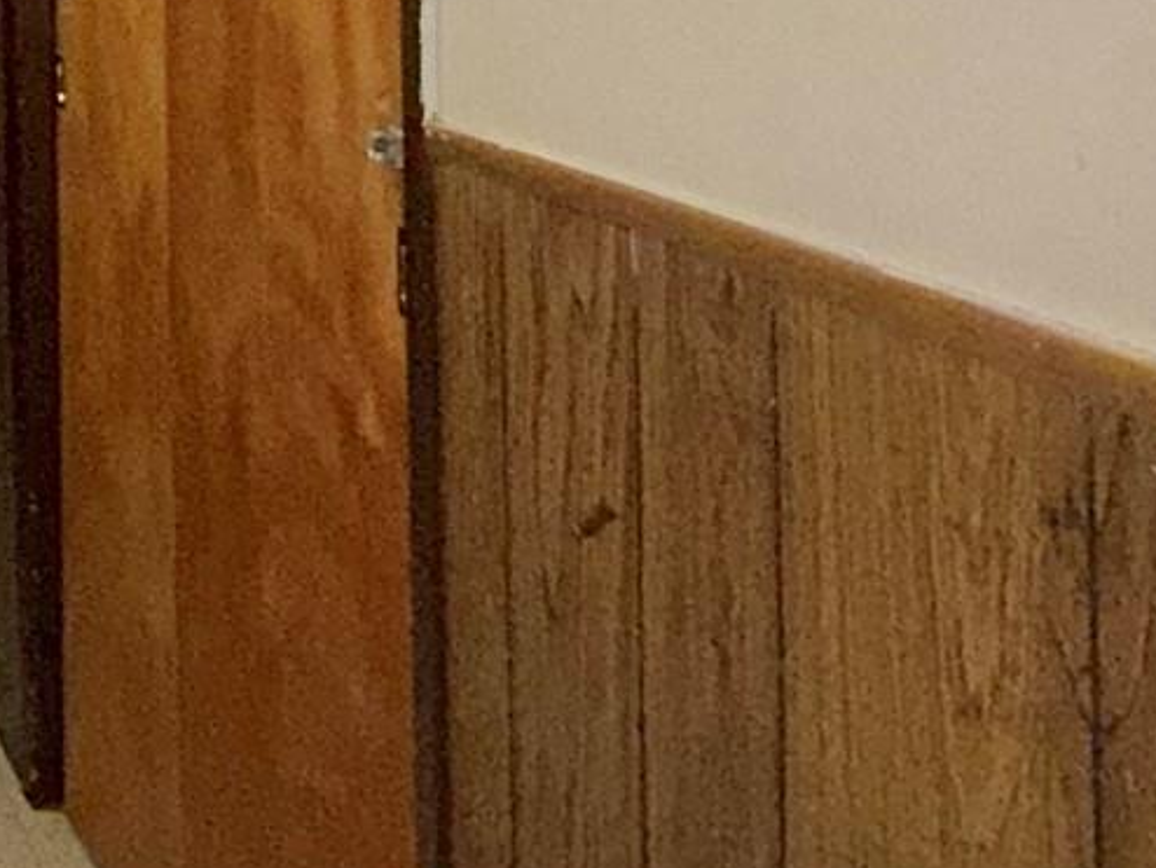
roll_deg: +1.4
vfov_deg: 23.3
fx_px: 1938
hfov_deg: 26.9
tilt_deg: -1.3
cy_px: -147
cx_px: -424
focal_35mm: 58
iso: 125
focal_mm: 2.22
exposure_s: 1/60
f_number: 2.2
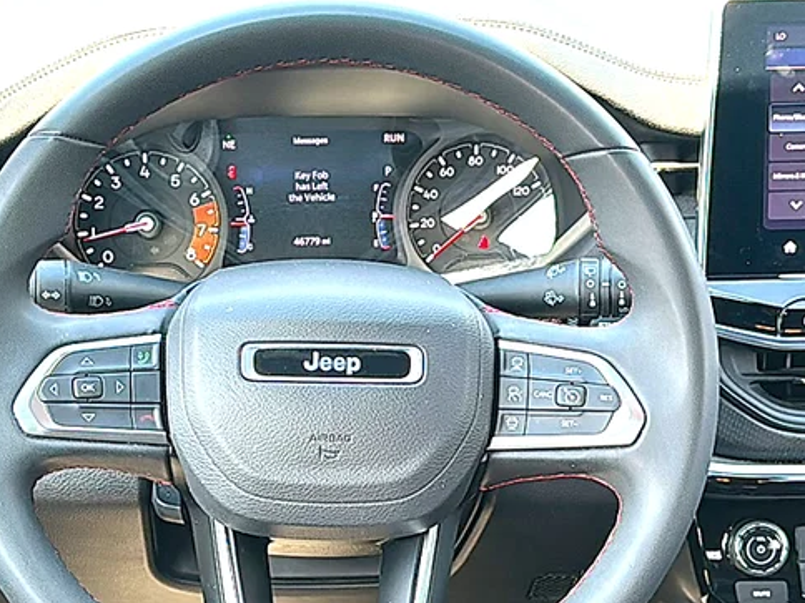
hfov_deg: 28.5
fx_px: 1581
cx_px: 339
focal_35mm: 68
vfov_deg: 21.6
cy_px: 363
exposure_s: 1/107
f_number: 1.78
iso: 64
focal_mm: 6.86
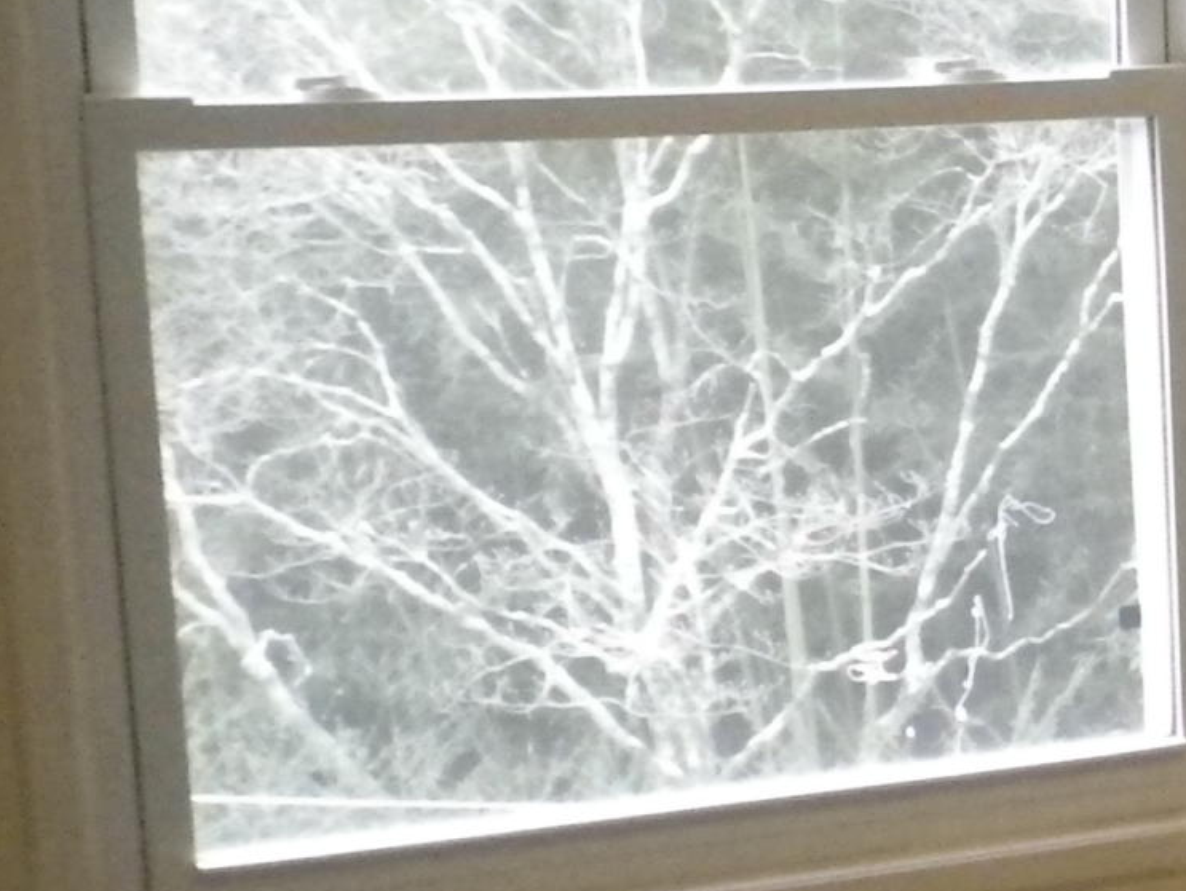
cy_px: 565
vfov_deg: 13.1
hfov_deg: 15.1
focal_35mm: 113
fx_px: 3873
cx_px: 2133
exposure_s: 1/100
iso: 800
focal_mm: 5.05
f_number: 3.5
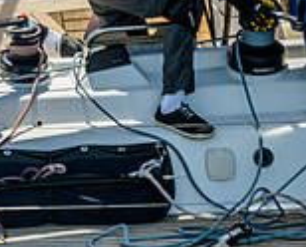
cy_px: 3
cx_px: -230
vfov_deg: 1.1
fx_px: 12893
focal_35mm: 1420
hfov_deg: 1.4
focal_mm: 400
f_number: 5.6
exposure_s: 1/640
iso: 320
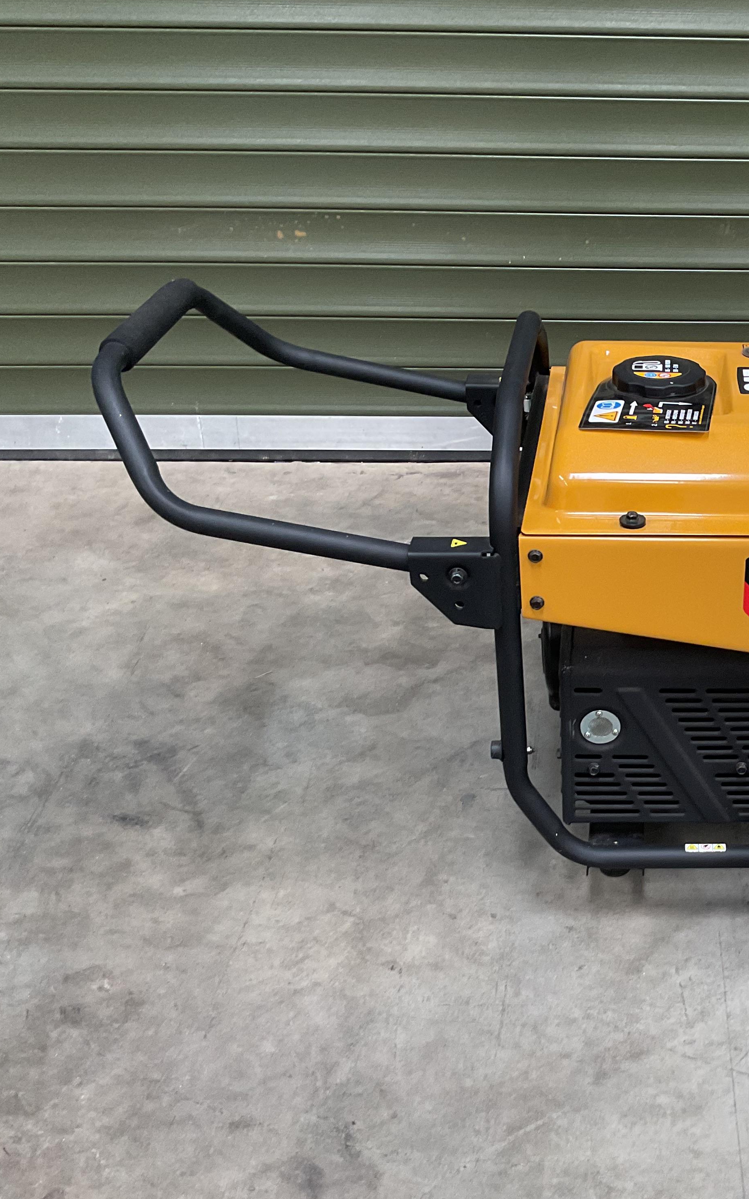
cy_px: 608
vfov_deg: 47.2
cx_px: 717
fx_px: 1372
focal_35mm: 42
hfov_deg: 28.9
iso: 125
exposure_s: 1/50
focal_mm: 3
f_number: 1.8
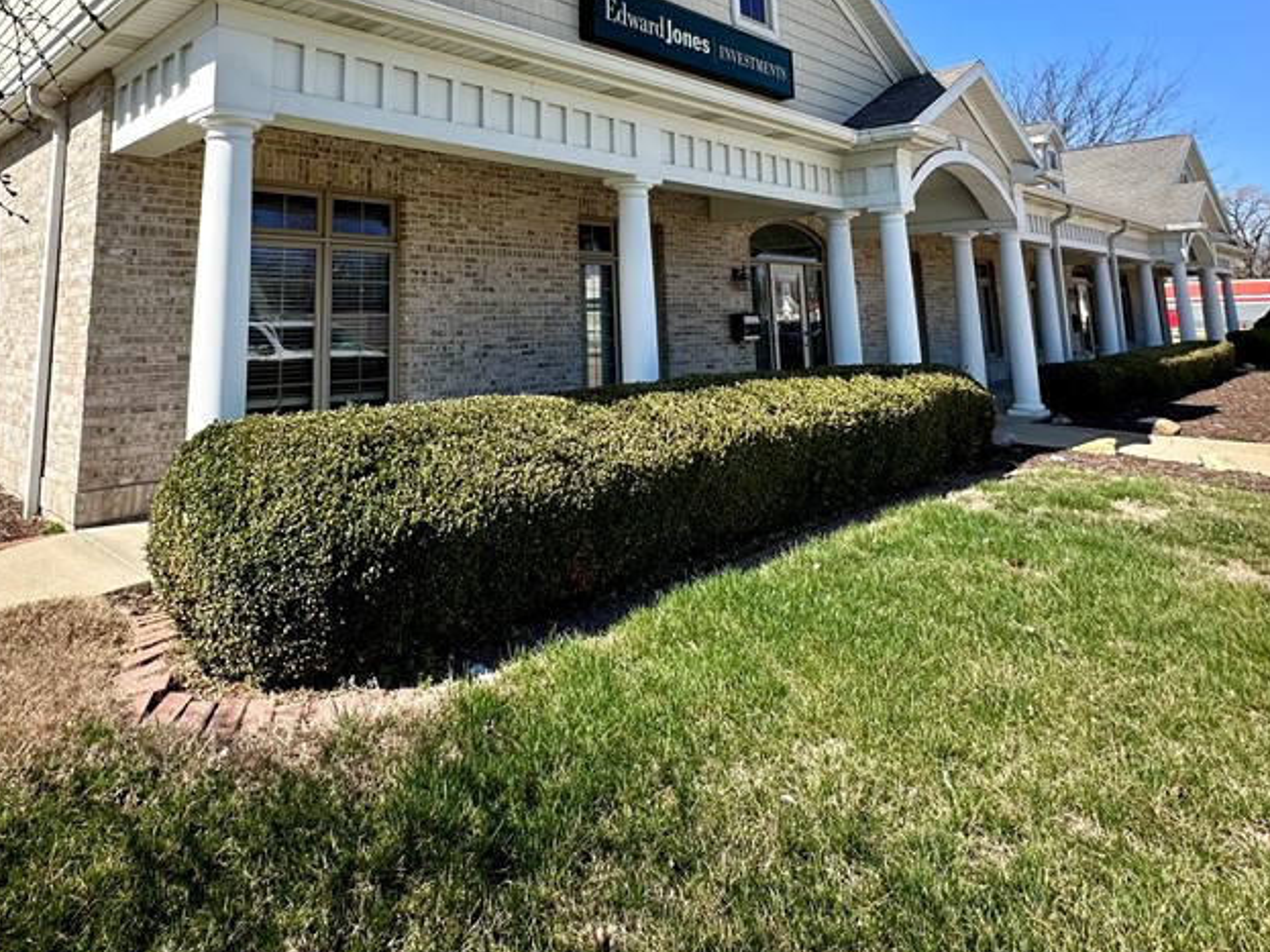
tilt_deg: +8.9
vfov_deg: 54.6
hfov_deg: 73.0
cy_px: 183
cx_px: 495
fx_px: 844
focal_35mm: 23
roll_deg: +0.6
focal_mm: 2.22
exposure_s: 1/1276
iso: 50
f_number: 2.2
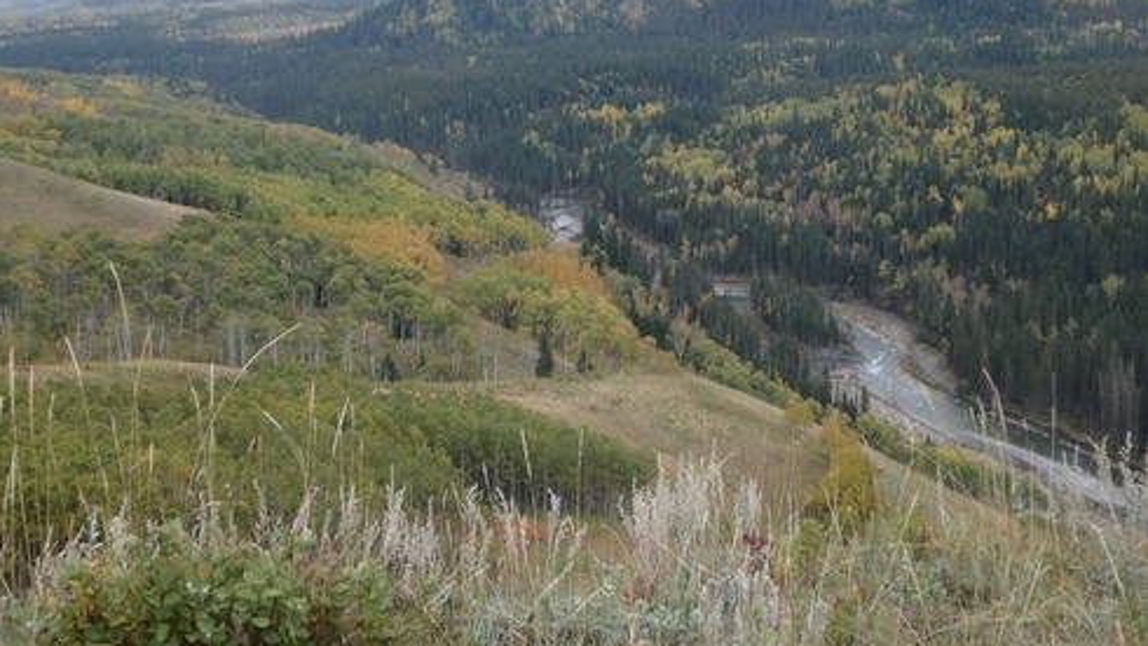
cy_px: 268
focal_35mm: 50
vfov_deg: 23.9
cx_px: 565
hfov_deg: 41.3
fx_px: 1523
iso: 125
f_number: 5.2
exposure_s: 1/125
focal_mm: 8.1
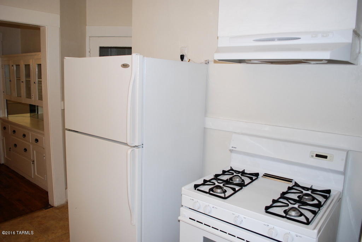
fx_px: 272
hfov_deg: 67.3
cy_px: 121
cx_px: 181
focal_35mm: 27
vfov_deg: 48.0
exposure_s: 1/60
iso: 200
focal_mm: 18
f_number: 3.5
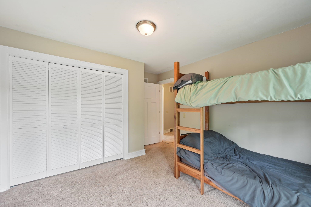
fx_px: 121
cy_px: 104
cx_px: 156
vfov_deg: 81.2
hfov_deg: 104.3
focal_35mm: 14
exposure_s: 1/15
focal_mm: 14
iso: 400
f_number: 8
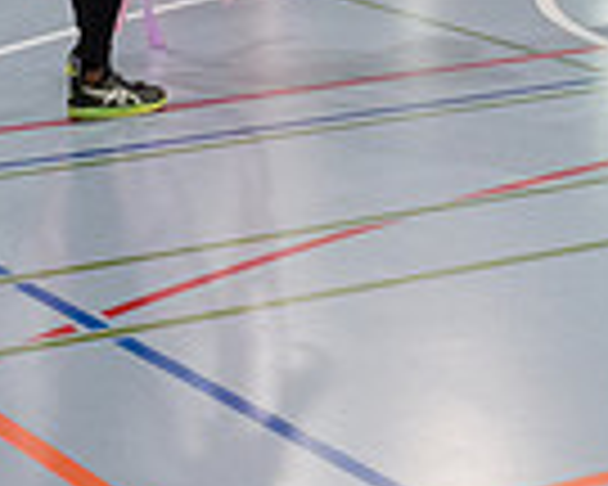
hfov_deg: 11.7
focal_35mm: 163
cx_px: 659
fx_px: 2933
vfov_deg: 9.2
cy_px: -302
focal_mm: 22.7
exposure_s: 1/60
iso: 5000
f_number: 5.6
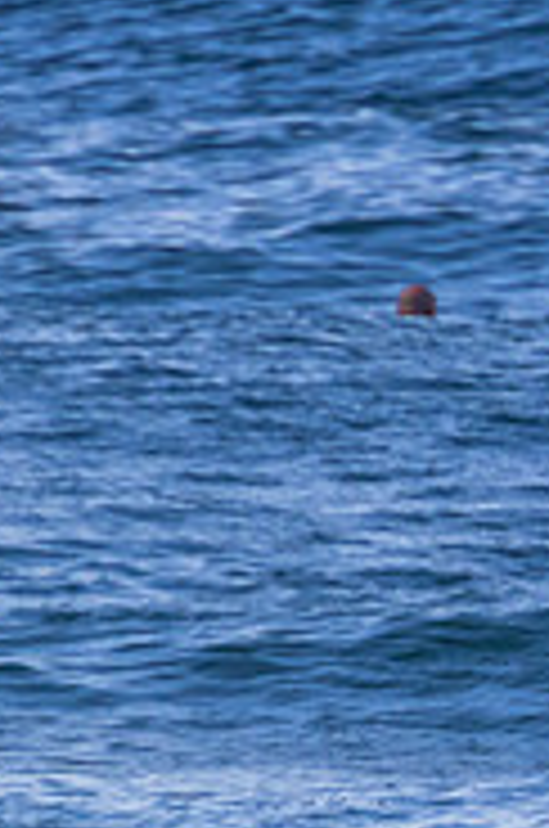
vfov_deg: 0.8
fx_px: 57996
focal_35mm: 2526
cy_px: 695
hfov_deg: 0.5
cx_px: 1202
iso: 2500
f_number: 11
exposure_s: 1/2000
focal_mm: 800
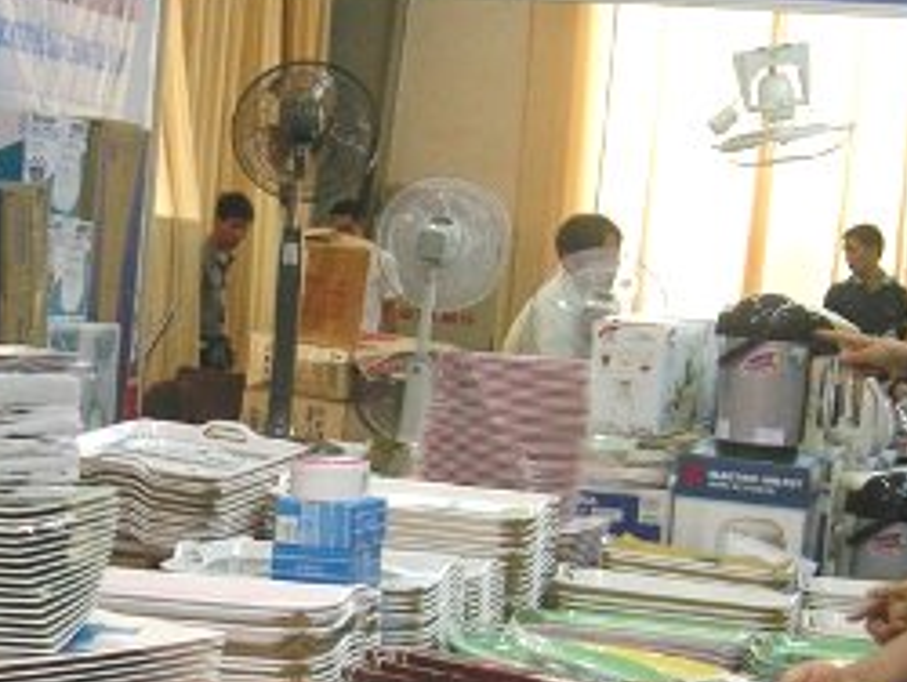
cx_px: 250
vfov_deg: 16.0
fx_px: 2413
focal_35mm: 92
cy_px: 555
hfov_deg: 21.1
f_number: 2.7
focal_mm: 7.5
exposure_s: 1/63.5
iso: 203
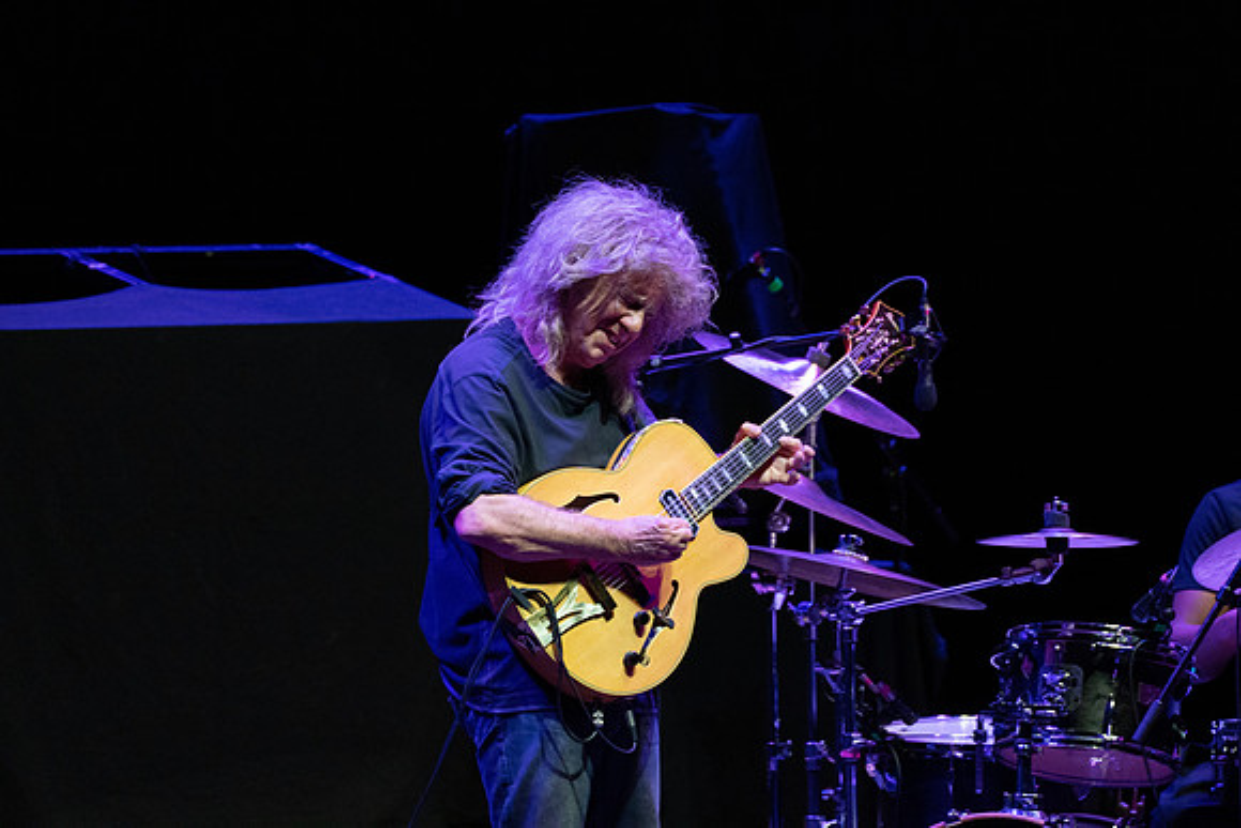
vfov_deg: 3.4
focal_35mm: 400
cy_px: 414
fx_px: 13791
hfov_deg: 5.2
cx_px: 620
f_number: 7.1
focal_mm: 400
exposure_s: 1/320
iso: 3200
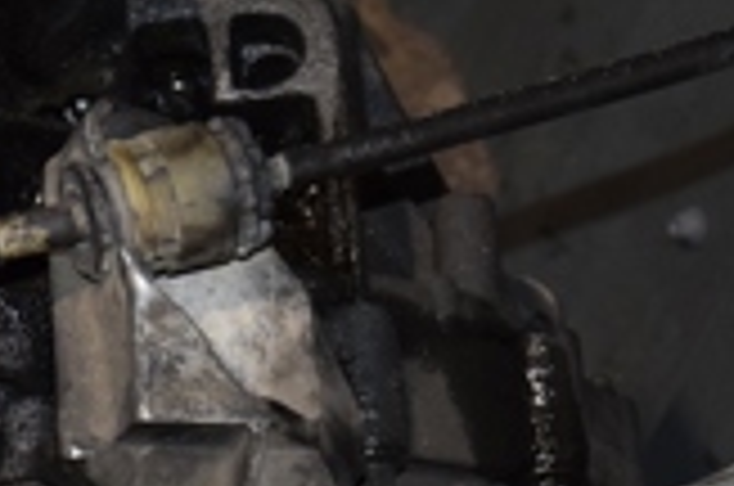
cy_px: 540
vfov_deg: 5.8
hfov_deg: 8.5
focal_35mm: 236
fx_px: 4802
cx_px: -437
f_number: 4.8
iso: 800
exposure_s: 1/60
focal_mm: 40
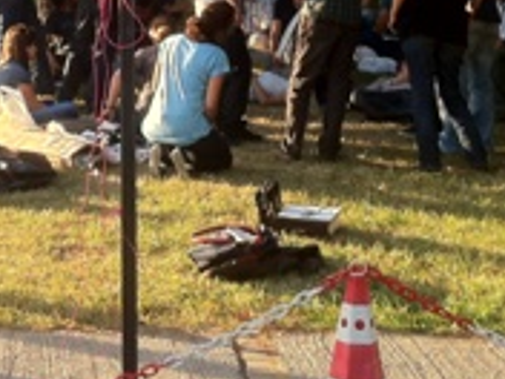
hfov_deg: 16.3
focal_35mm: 119
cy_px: -135
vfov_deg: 12.0
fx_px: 1736
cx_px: 49
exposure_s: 1/149
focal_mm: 3.85
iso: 80
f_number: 2.8
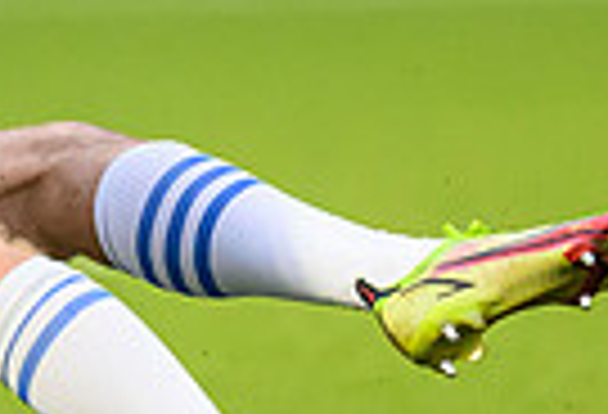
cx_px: -1091
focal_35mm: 2801
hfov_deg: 0.7
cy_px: -19
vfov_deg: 0.5
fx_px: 47628
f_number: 3.5
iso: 4000
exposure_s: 1/1600
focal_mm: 400
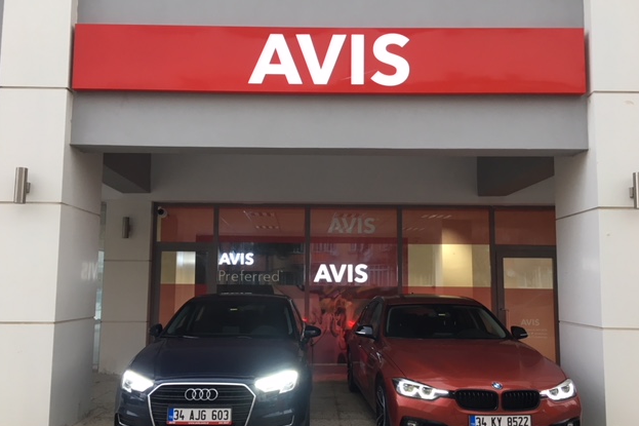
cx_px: 318
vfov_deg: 42.2
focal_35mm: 31
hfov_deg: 60.3
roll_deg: -1.0
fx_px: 550
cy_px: 238
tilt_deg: +5.1
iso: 80
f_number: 2.2
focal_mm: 4.15
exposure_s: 1/33
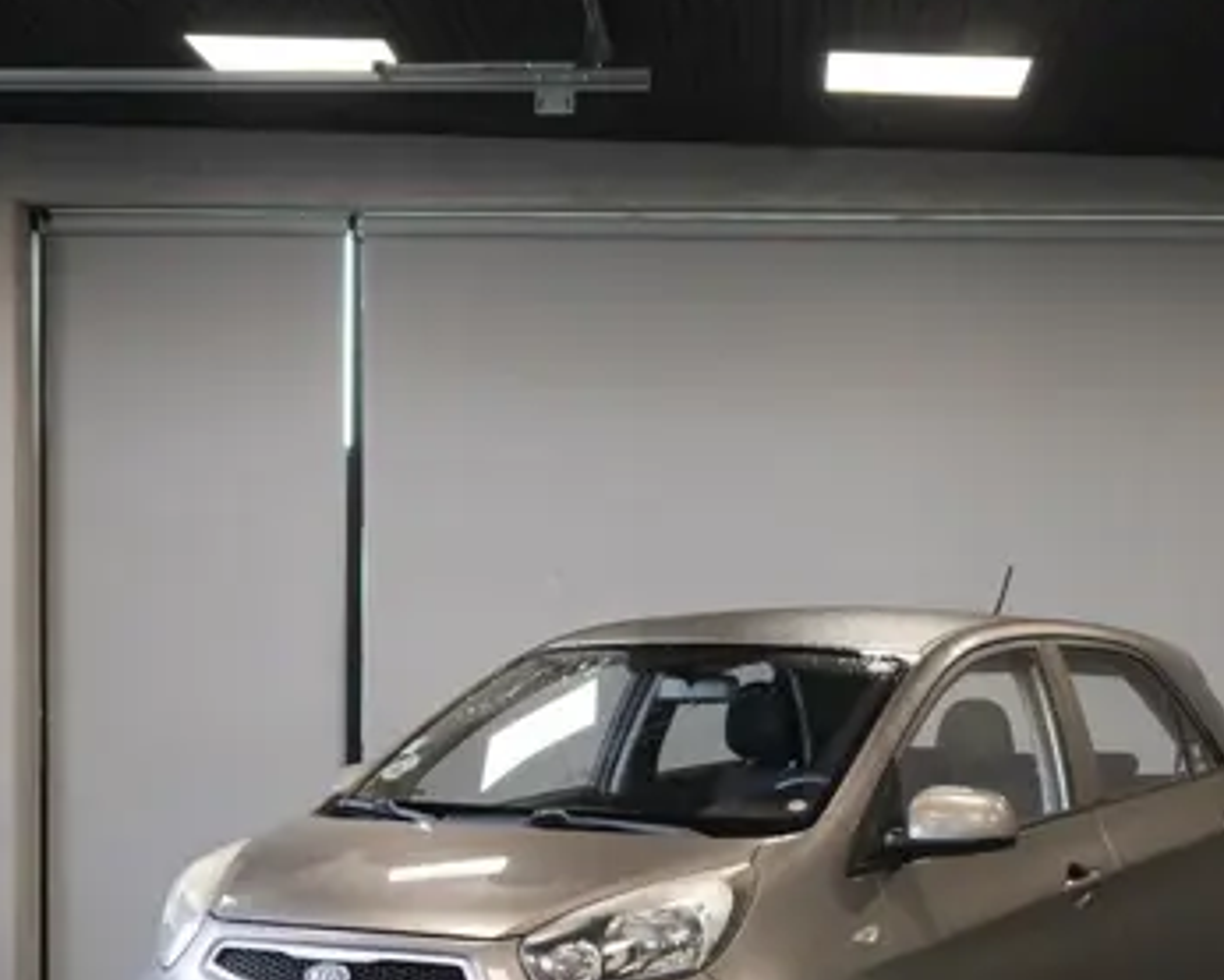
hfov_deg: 22.2
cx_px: 690
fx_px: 3116
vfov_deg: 17.7
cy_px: 810
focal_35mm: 86
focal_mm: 44
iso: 1600
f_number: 4.5
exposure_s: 1/160
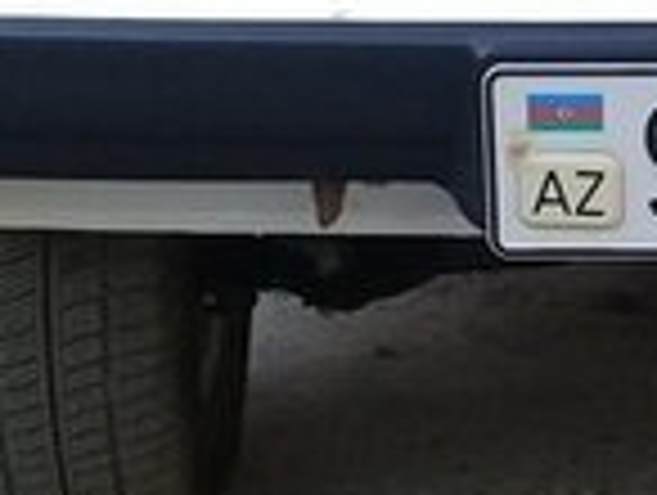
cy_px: -52
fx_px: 2662
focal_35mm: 140
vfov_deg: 10.5
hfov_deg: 13.3
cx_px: 981
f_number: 2.2
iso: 50
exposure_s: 1/228
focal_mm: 3.3
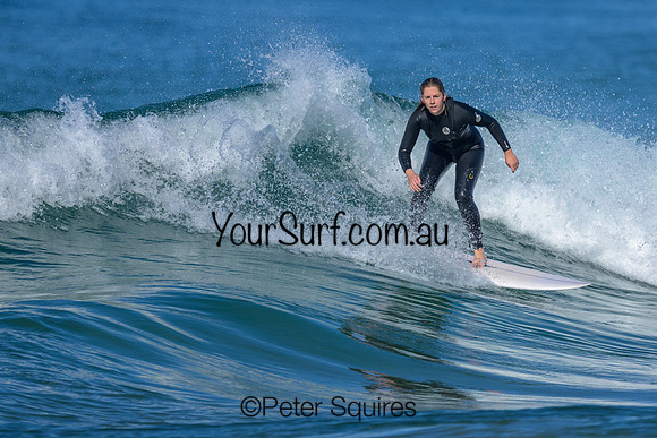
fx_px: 20088
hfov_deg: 1.9
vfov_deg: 1.3
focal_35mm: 1101
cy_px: 206
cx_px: 365
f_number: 6.3
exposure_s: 1/2000
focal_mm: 800
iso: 200
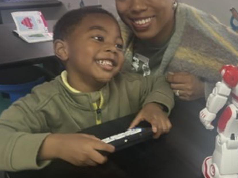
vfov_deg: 32.8
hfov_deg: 41.5
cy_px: 80
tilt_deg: -24.4
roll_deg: -1.3
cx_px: 183
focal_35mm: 44
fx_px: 302
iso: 160
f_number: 1.5
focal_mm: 5.7
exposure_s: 1/60
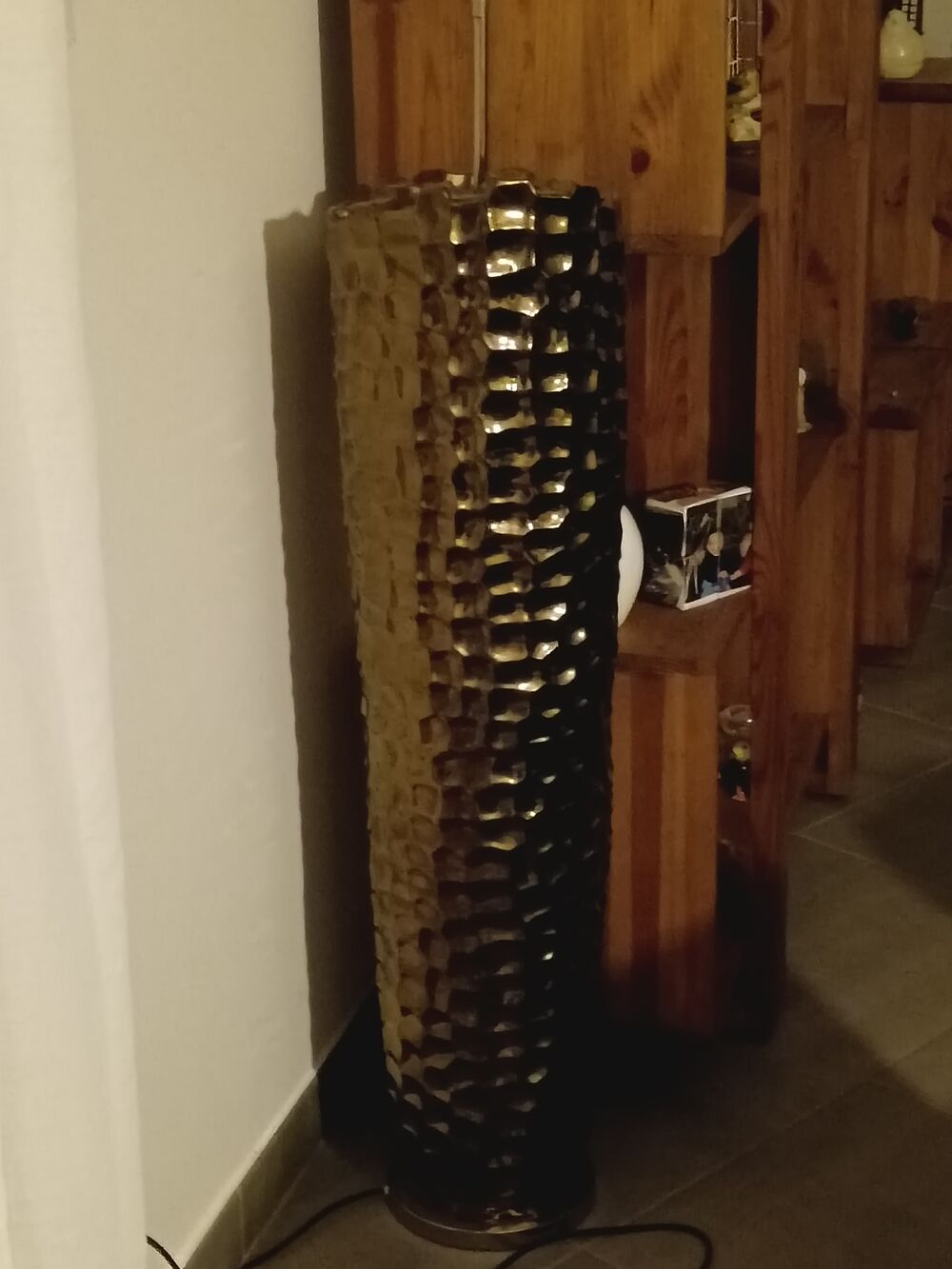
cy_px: 634
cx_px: 476
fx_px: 2456
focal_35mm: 67
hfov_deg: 21.9
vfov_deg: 29.0
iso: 5185
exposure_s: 1/16.7
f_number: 1.9
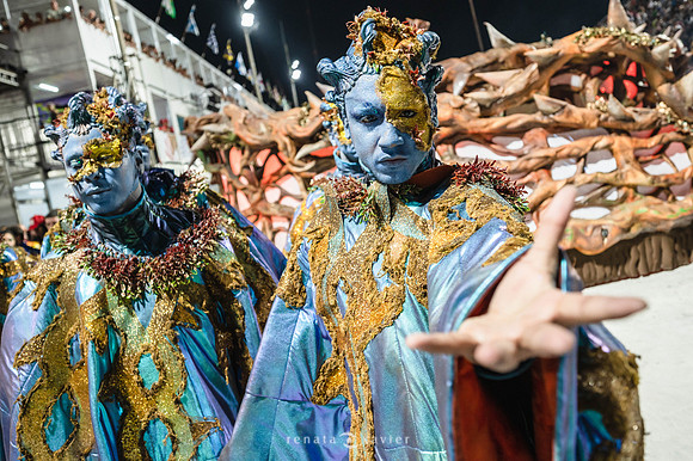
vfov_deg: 43.6
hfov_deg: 62.0
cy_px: 230
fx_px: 577
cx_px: 346
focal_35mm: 30
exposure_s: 1/250
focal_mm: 30
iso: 1600
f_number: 4
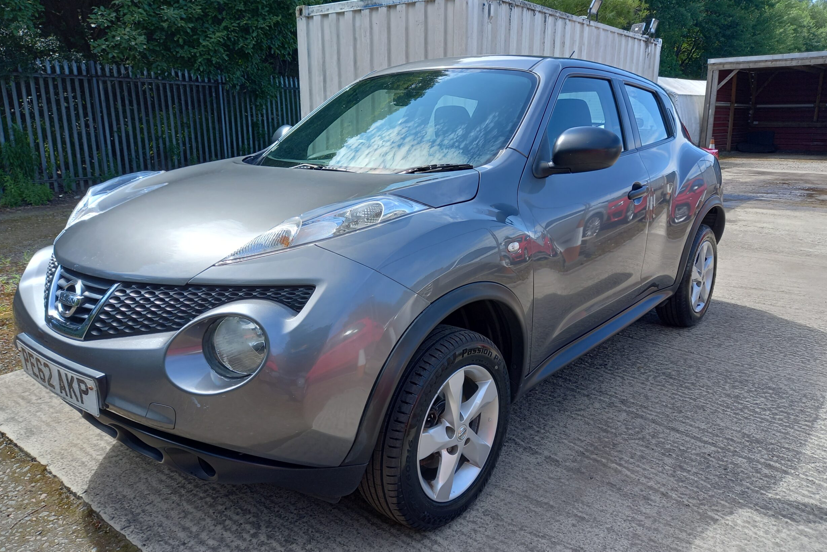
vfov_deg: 47.9
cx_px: 414
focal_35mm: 27
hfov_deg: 67.4
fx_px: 620
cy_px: 272
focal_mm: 4.6
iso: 25
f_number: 2
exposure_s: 1/200
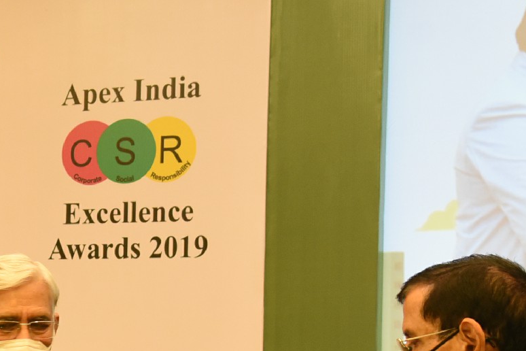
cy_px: 326
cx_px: -60
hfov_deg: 16.0
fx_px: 1812
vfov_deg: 11.0
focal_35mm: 124
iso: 2500
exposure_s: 1/60
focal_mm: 40
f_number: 4.5
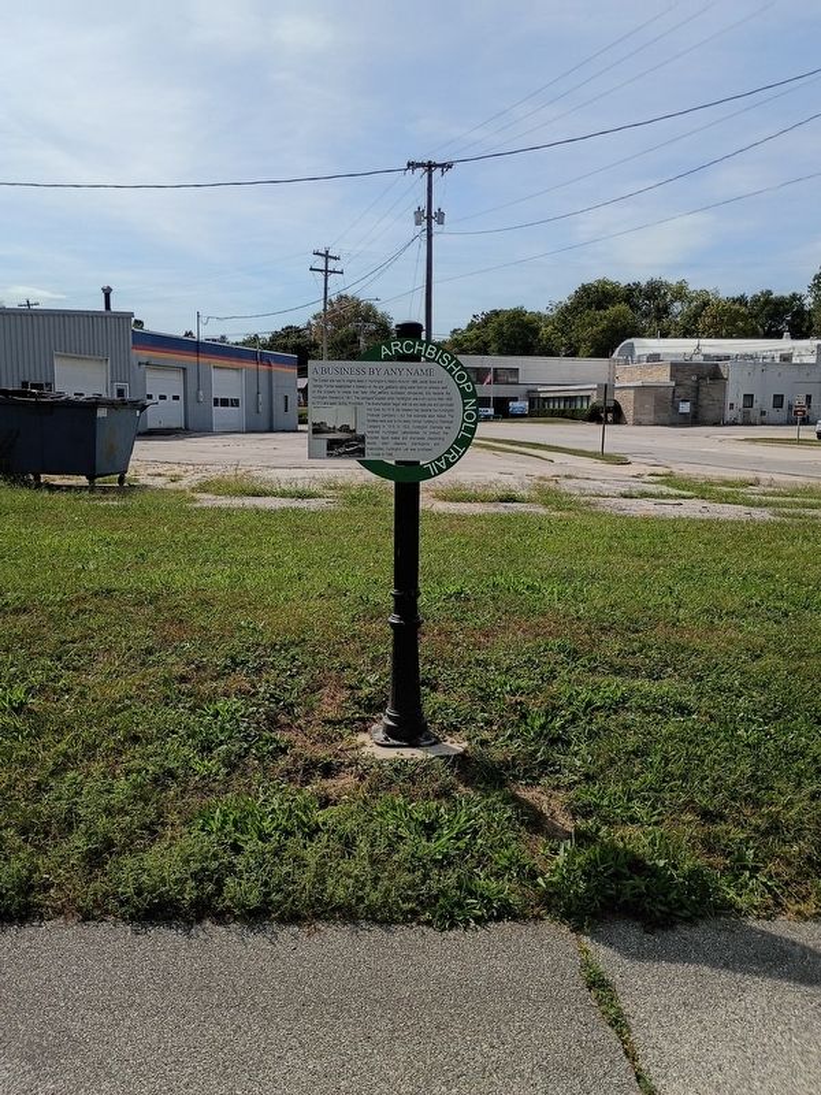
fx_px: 917
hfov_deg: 48.2
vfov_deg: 61.7
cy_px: 548
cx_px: 410
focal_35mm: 29
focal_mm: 4.27
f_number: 1.8
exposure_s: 1/1730
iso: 106
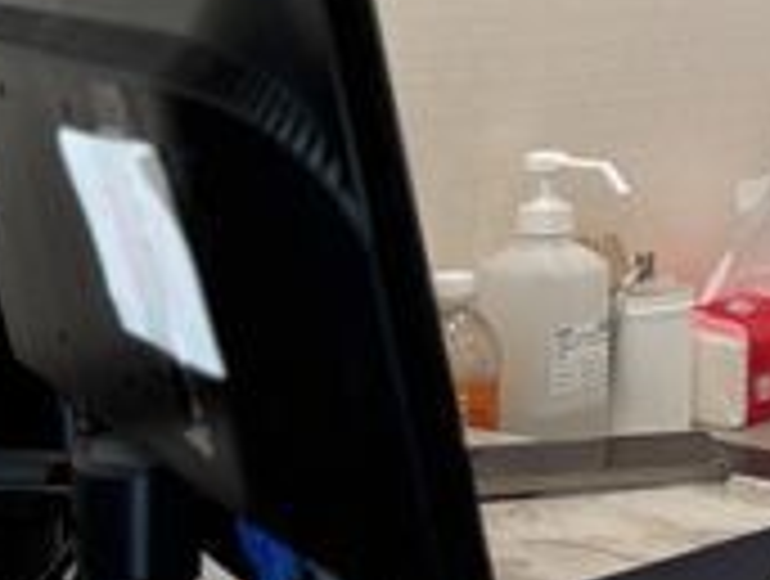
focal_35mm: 91
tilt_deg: -4.3
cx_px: 1211
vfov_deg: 16.1
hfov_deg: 18.6
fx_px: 2028
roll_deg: -1.6
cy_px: 76
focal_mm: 5.96
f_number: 1.6
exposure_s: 1/60
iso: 80
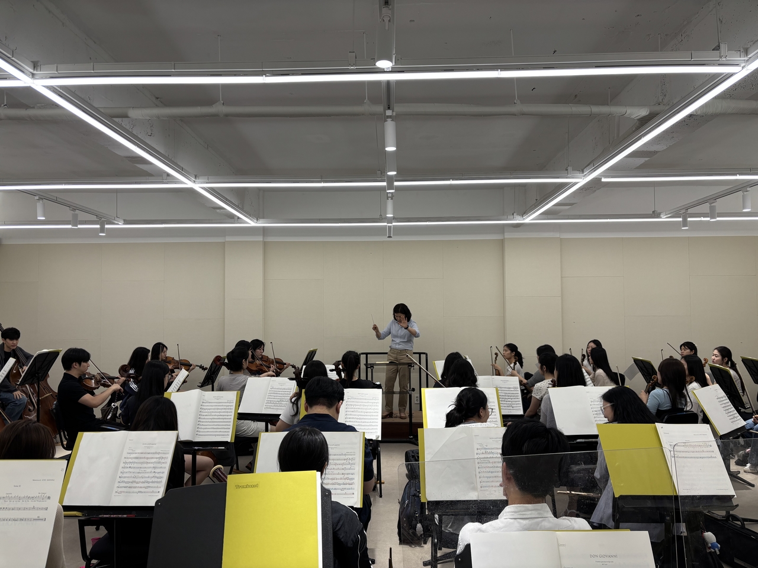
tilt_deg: +2.0
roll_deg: +0.2
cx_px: 379
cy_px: 284
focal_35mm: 26
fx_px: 569
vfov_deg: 53.1
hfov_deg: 67.3
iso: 50
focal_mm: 5.96
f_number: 1.6
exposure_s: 1/216
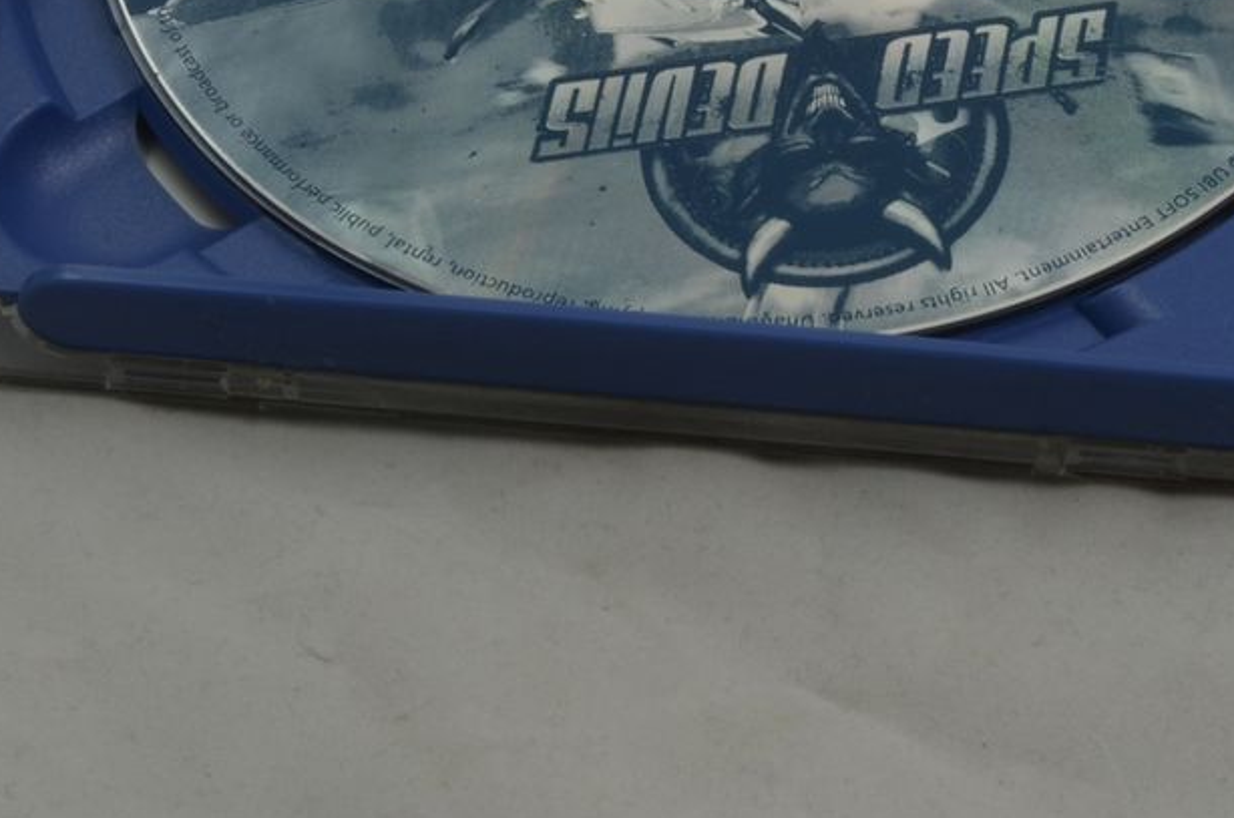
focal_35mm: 176
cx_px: 1521
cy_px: -178
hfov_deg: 11.4
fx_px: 6022
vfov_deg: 7.7
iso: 100
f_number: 20
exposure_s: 1/2.5
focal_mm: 40
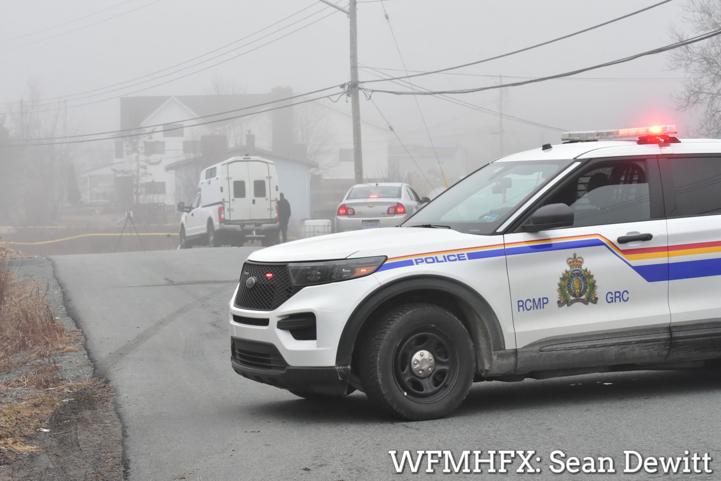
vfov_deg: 13.0
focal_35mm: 105
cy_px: 240
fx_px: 2103
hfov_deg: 19.5
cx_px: 360
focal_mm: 70
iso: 2000
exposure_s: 1/1000
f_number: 8
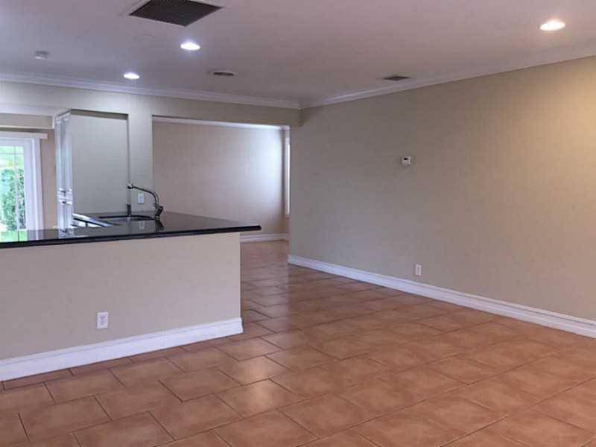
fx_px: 499
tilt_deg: -5.0
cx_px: 298
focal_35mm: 29
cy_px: 224
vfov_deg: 48.2
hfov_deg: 61.7
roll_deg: -1.0
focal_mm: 4.15
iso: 64
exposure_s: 1/30
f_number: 2.2
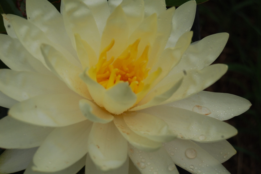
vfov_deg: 16.5
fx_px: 598
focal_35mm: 82
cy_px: 87
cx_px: 130
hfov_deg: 24.6
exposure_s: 1/320
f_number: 9
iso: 200
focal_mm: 55
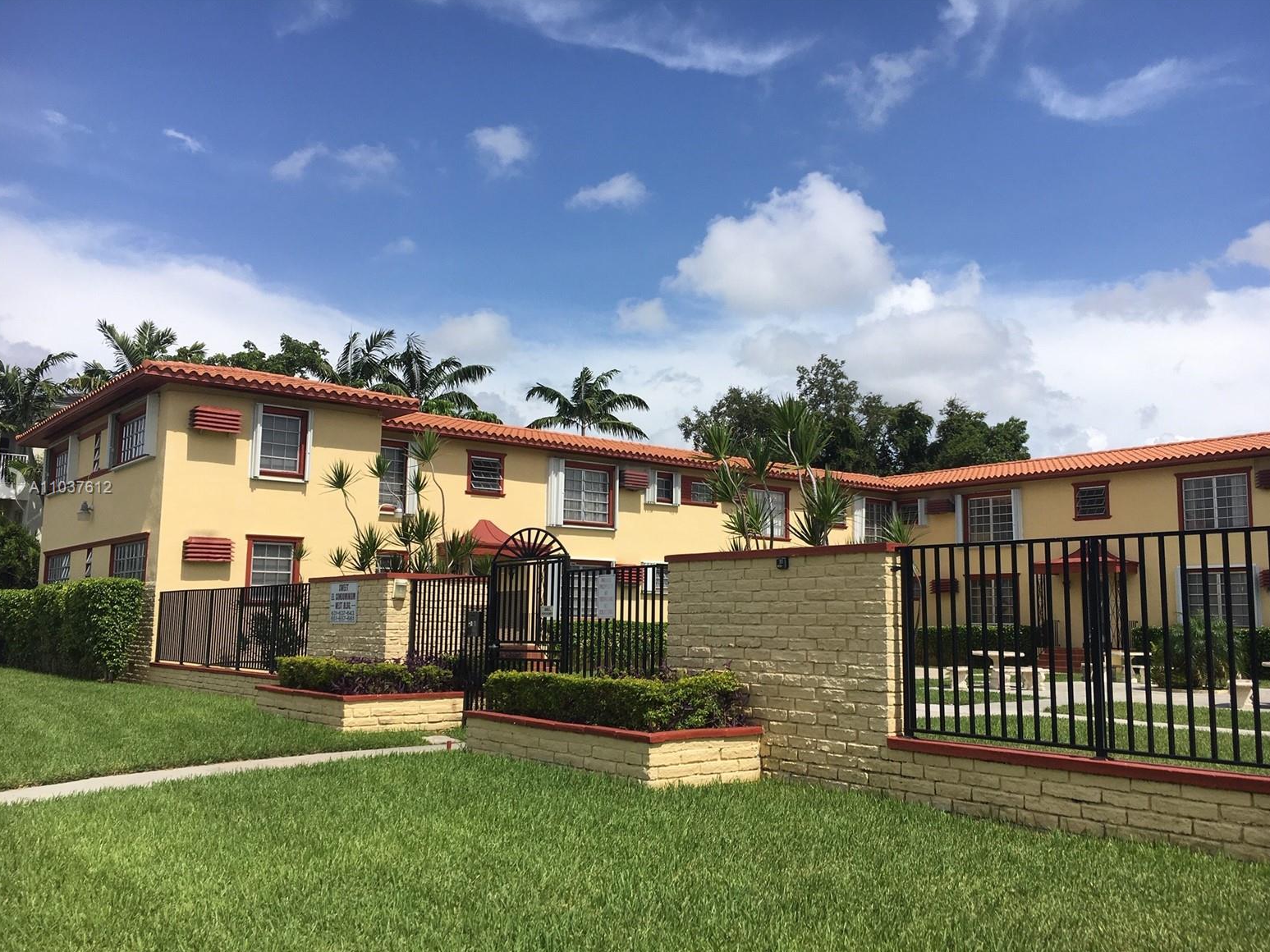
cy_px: 488
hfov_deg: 60.0
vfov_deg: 46.8
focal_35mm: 30
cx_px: 639
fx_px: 1101
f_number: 2.2
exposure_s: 1/2481
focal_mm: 4.15
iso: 25
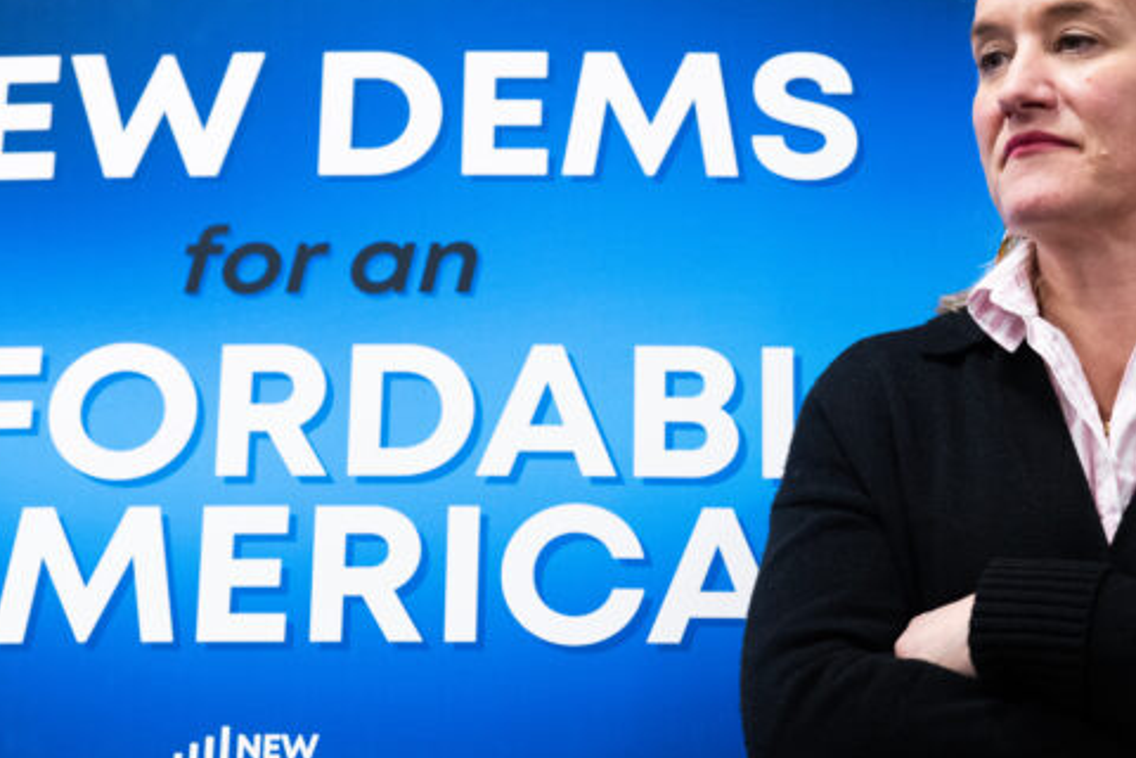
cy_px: 343
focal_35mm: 112
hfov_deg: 18.3
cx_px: 625
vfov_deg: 12.2
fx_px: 3534
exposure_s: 1/320
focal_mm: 70
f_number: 3.5
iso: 3200
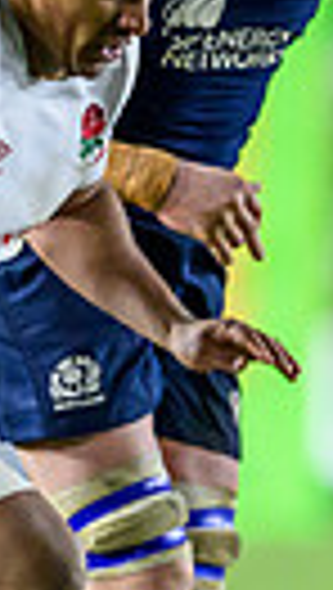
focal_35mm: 2203
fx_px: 34471
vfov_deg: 1.0
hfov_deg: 0.6
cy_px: 511
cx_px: 729
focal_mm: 400
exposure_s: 1/1000
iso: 8000
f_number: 3.5
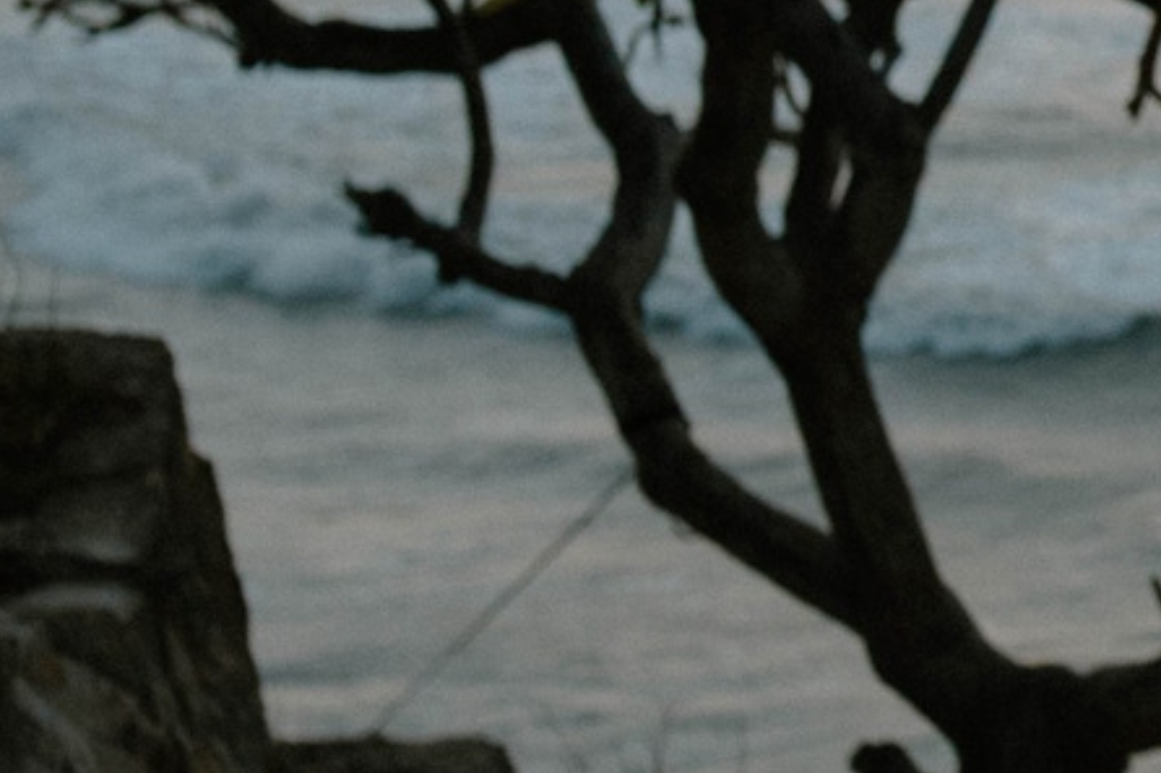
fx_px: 6480
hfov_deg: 9.6
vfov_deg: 6.8
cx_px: 2330
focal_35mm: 201
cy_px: 85
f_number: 4.5
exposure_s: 1/200
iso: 125
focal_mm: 35
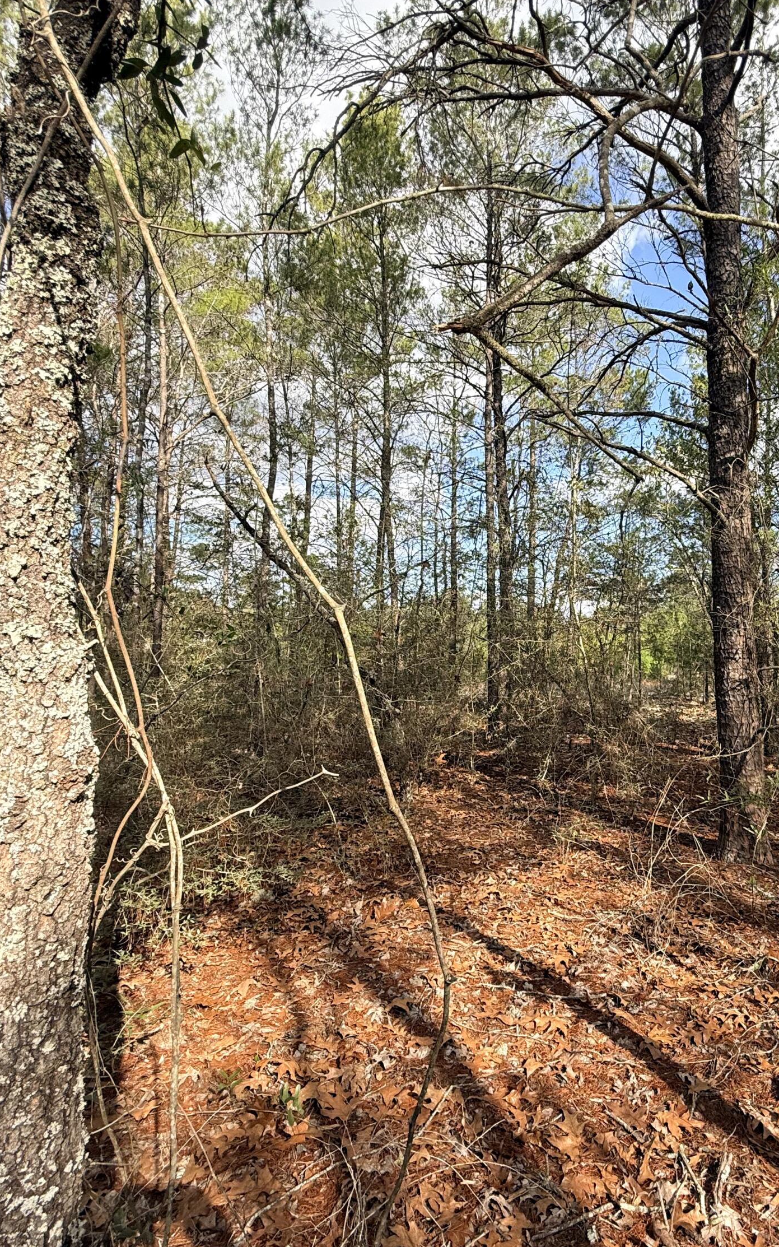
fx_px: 679
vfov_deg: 85.1
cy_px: 624
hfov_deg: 57.8
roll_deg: -1.0
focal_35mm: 20
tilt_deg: +1.8
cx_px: 542
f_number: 2.2
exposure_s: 1/514
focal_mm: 2.22
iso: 50
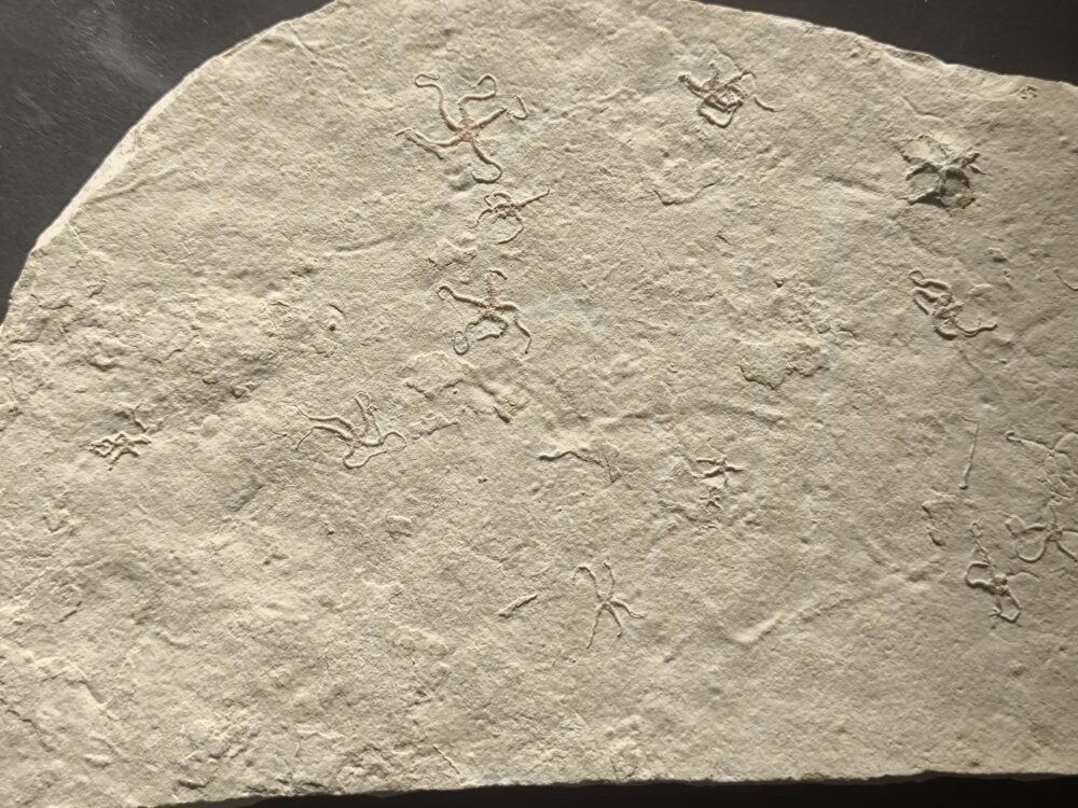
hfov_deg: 38.2
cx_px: 539
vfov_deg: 29.1
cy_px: 404
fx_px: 1557
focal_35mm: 50
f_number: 1.9
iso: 50
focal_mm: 6.92
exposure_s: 1/189
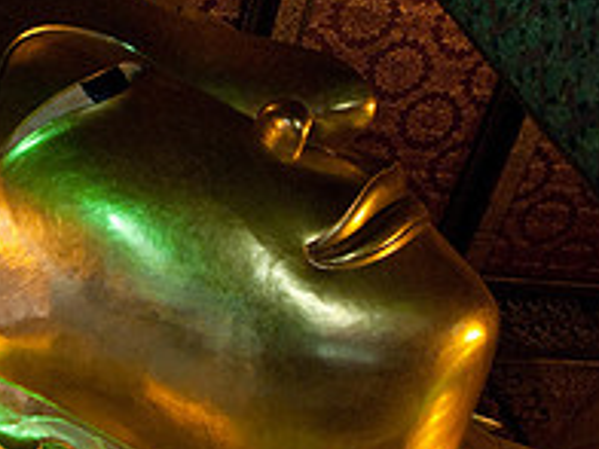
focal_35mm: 77
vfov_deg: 19.1
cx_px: 40
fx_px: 1332
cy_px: 232
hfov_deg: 24.5
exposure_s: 1/50
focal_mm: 18
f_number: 3.5
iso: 1000
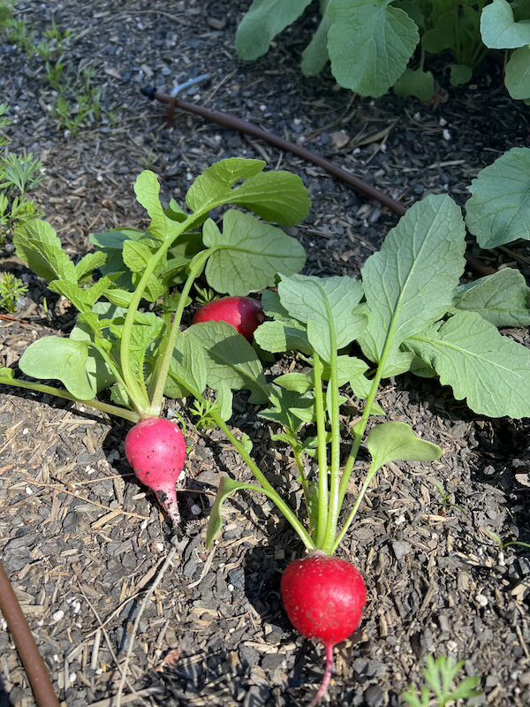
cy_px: 354
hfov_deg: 53.1
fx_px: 531
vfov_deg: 67.3
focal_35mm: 26
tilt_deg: -57.4
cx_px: 265
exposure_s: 1/846
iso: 50
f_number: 1.5
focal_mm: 5.7
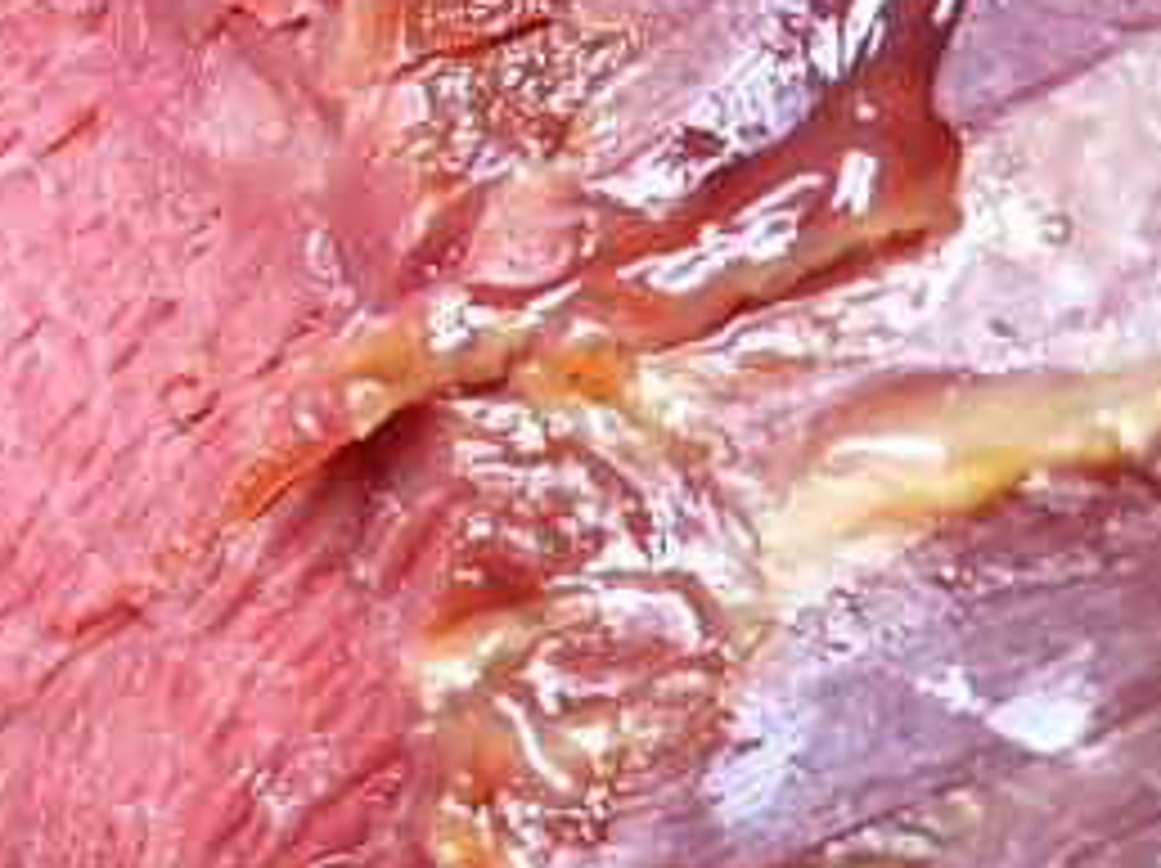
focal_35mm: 90
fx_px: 3016
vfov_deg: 16.4
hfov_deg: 19.8
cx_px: -392
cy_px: 571
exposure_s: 1/33
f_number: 2.2
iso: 80
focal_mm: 4.15
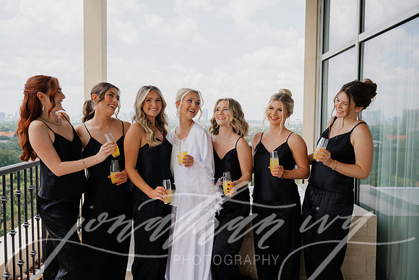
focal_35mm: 34
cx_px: 210
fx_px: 396
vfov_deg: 38.9
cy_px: 140
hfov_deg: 55.8
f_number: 4
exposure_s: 1/250
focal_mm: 34
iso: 72
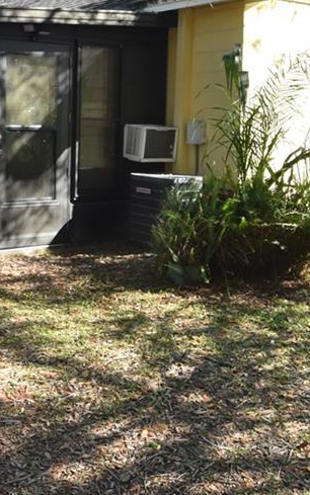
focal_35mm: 50
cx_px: 19
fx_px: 675
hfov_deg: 24.9
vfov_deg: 39.8
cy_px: 168
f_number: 8
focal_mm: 10
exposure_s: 1/250
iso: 320
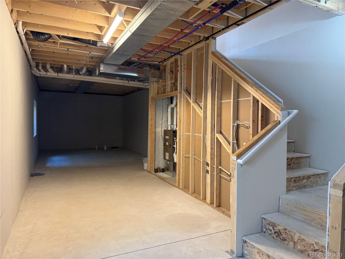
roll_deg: -2.2
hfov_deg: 71.6
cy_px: 130
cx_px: 172
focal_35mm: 24
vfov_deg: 56.8
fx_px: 239
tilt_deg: +0.0
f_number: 1.78
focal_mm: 6.76
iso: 250
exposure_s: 1/60
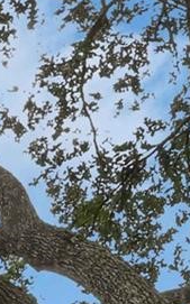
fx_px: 1535
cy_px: 719
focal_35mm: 185
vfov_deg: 10.0
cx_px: -663
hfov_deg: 5.7
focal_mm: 24
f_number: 16
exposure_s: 1/125
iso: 1000
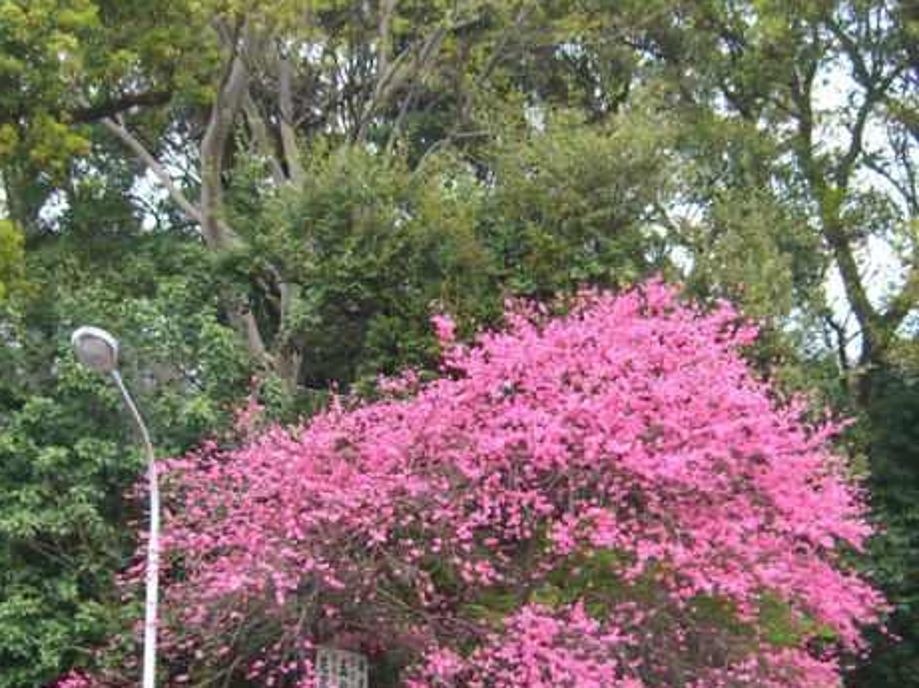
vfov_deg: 22.1
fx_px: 1751
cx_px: 472
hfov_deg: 29.4
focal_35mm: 66
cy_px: 467
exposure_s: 1/100
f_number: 2.8
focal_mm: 7.9
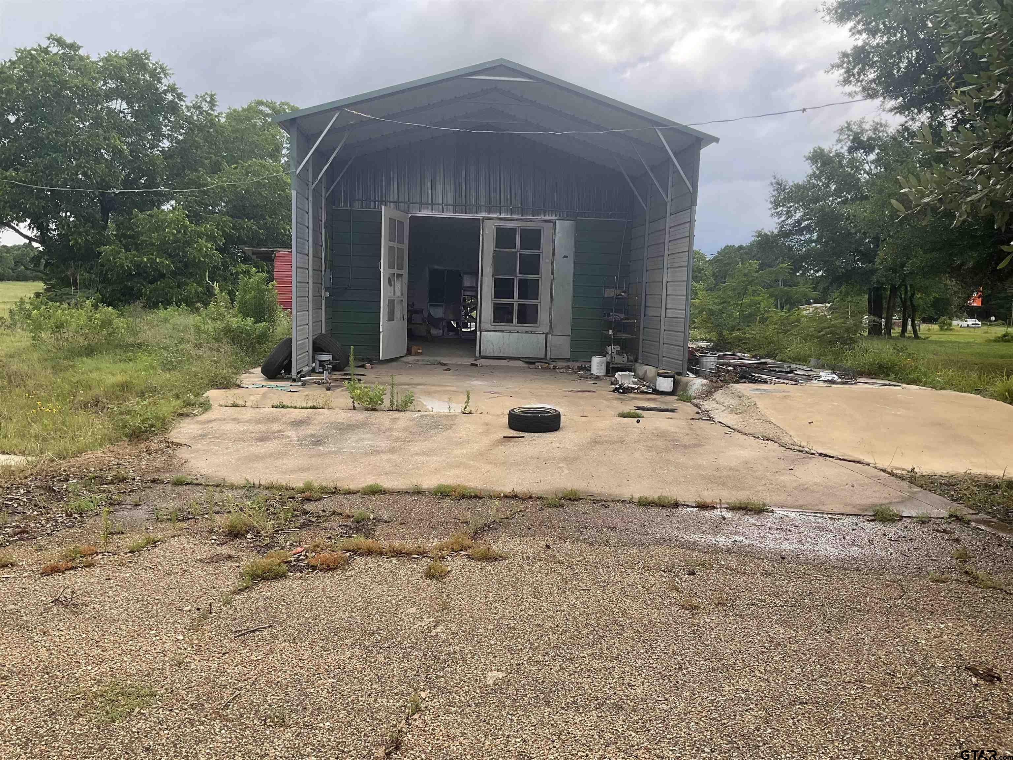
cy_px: 380
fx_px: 849
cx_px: 506
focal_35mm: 29
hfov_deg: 61.7
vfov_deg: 48.2
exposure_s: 1/454
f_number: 1.8
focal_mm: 3
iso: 25
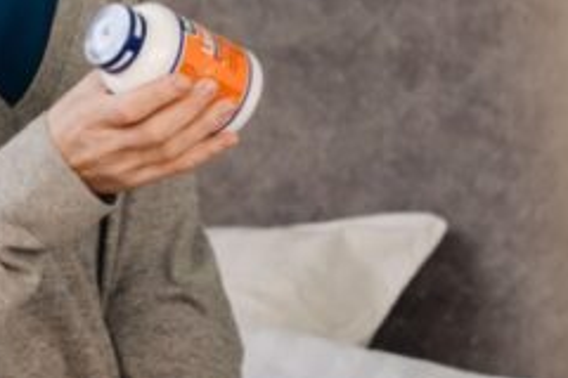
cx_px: 24
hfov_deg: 9.1
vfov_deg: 6.1
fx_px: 3534
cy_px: 111
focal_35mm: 224
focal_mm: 70
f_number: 3.5
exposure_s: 1/160
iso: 320
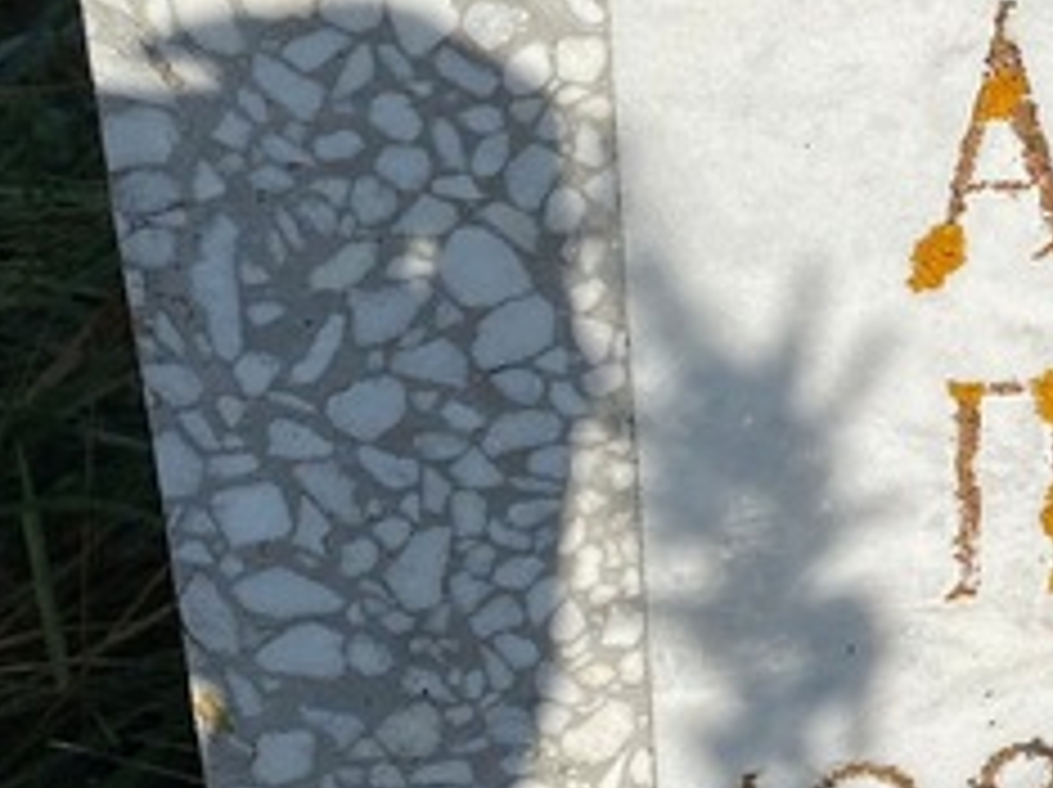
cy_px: 585
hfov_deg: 19.7
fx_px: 2705
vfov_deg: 16.5
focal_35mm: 89
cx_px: 1476
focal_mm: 4.25
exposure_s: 1/6410
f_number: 1.8
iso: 32
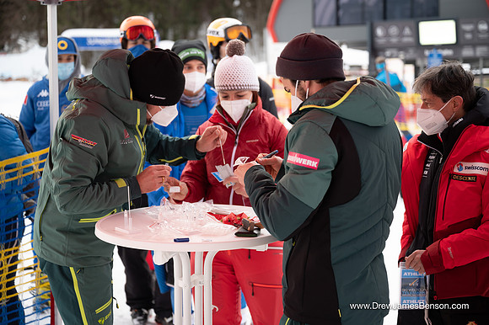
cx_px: 244
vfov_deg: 22.6
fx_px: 815
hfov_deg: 33.4
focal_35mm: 60
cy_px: 162
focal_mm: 60
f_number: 3.2
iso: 320
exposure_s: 1/160
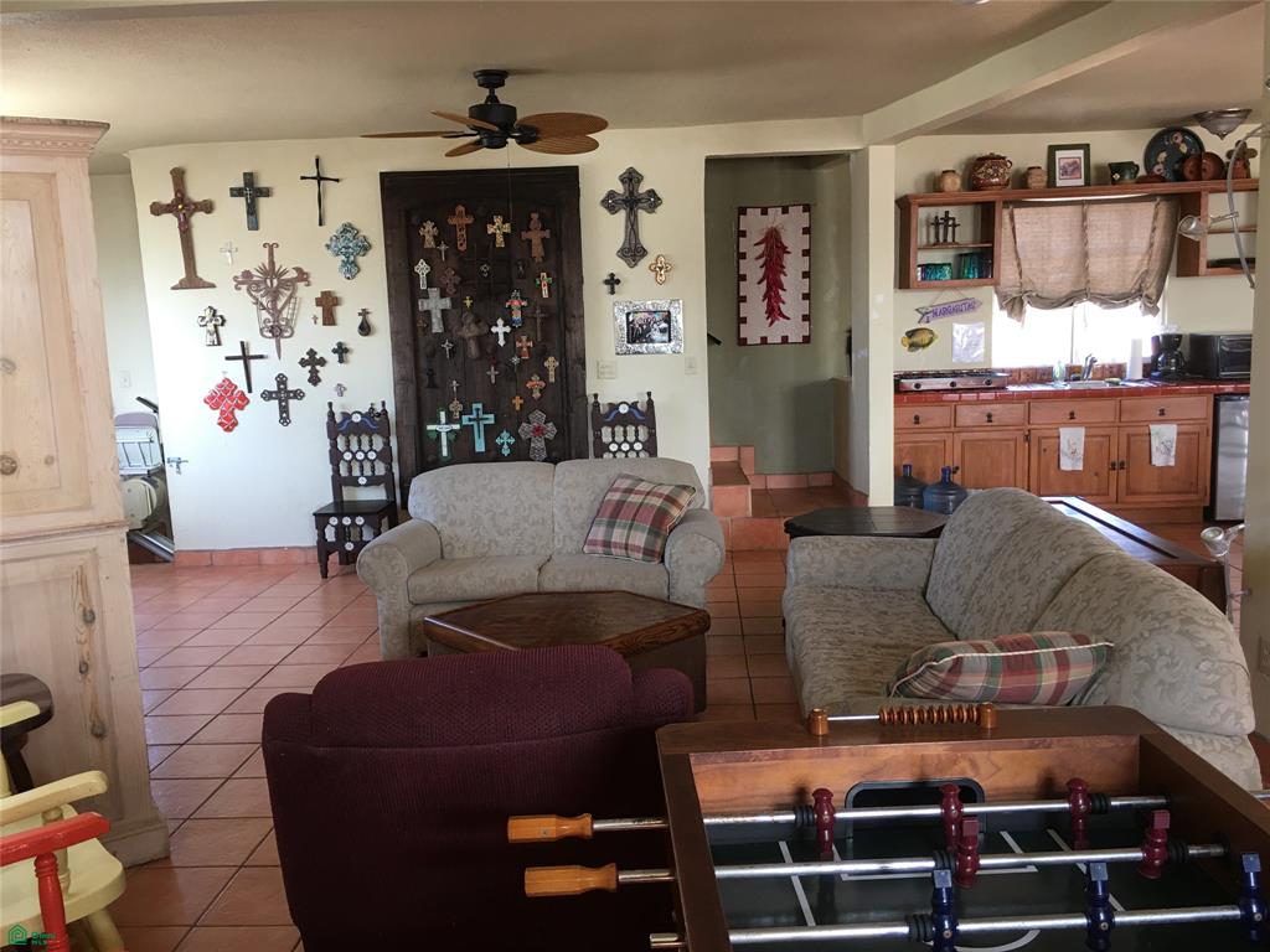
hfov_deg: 61.7
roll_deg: +1.9
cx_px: 635
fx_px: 1064
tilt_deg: -7.9
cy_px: 476
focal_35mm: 29
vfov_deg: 48.2
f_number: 2.2
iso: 40
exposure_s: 1/30
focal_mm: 4.15
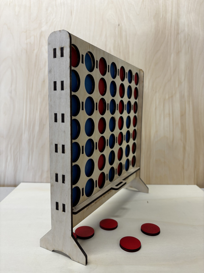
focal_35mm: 26
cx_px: 102
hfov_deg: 53.1
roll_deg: +0.7
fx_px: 204
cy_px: 136
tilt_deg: -6.6
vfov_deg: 67.3
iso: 64
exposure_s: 1/50
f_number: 1.6
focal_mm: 5.96
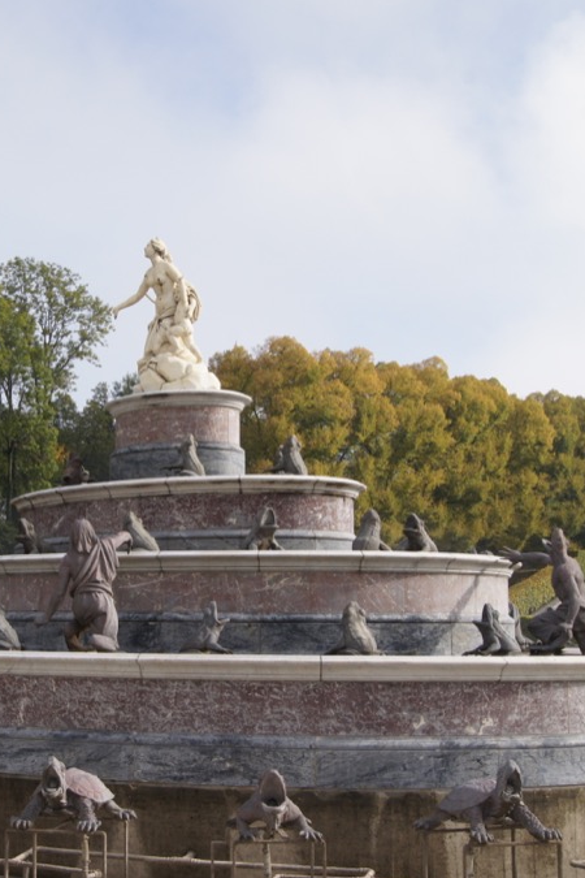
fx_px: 1219
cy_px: 438
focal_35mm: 50
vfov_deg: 39.6
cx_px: 150
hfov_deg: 26.7
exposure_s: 1/160
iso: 200
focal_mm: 22
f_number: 11
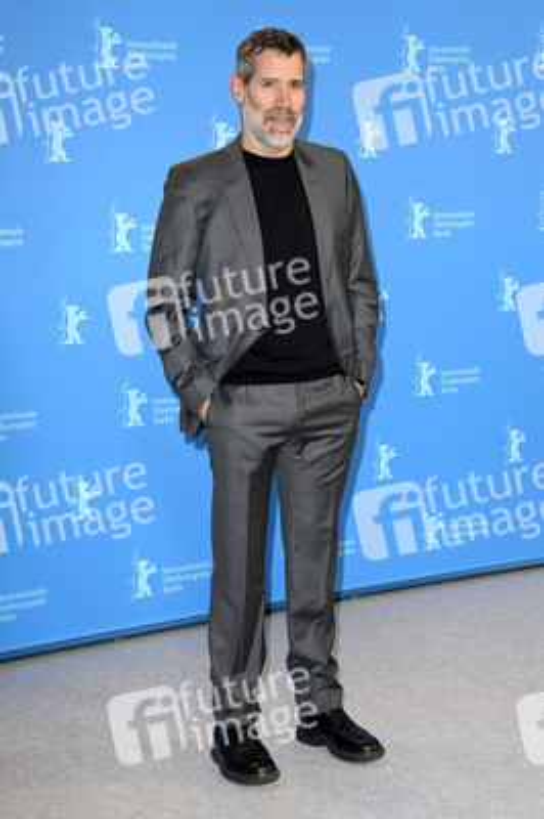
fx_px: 1408
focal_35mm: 62
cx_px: 272
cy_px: 410
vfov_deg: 32.4
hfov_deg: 21.9
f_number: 5.6
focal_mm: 62
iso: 1000
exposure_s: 1/250
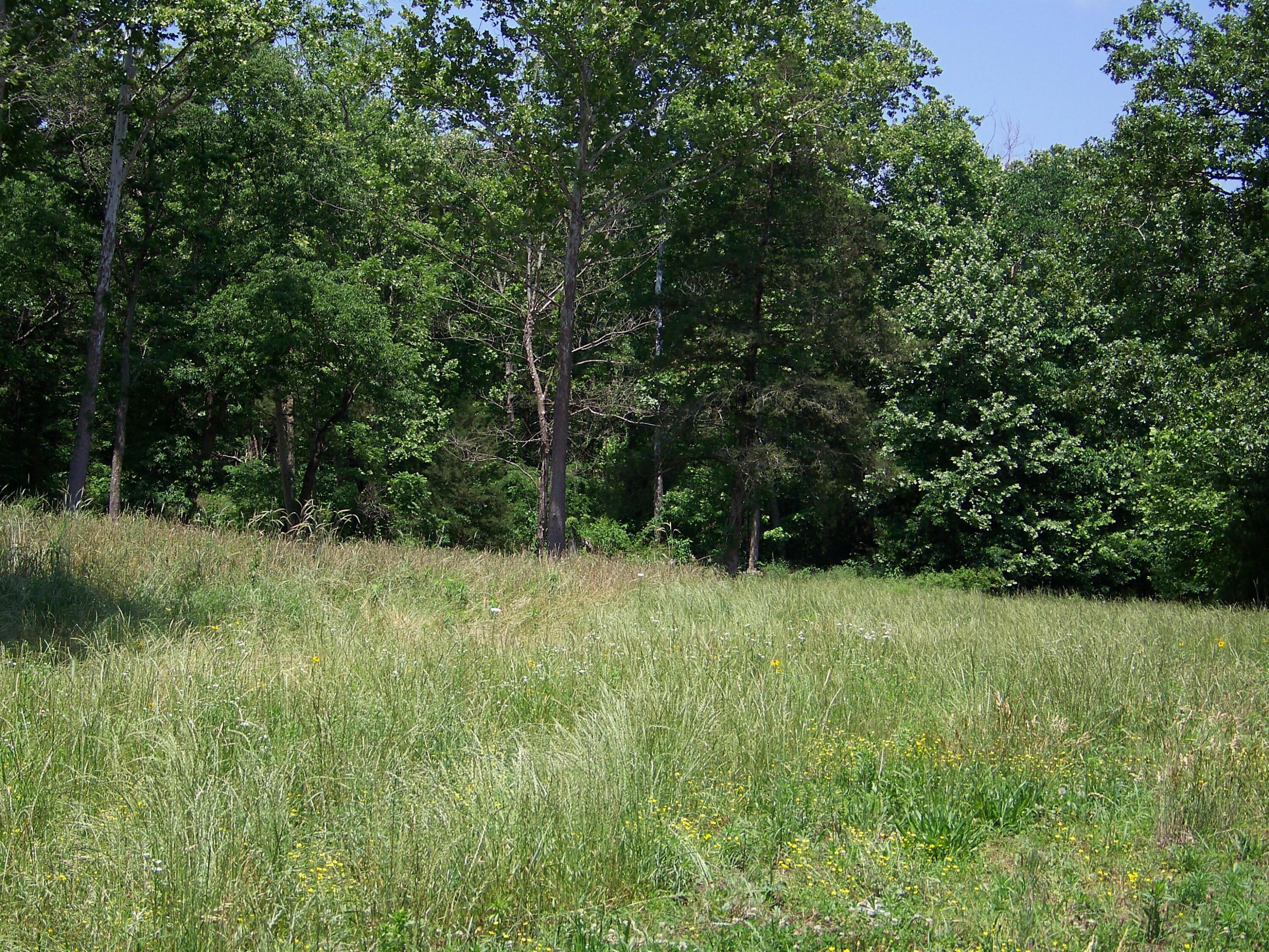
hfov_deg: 25.0
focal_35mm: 78
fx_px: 2859
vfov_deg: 18.9
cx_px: 634
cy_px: 476
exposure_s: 1/640
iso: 64
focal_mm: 13.2
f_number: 3.2
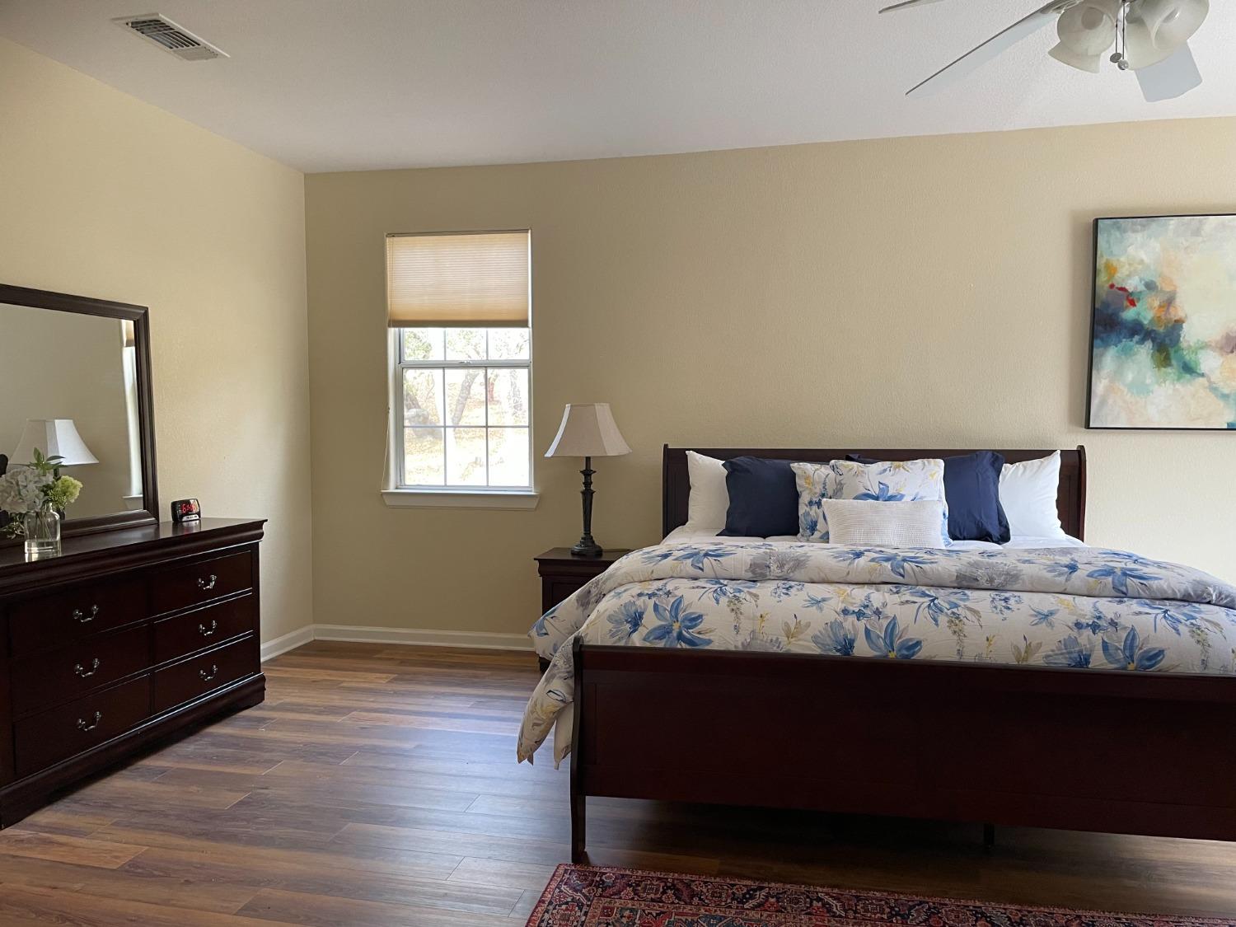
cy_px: 464
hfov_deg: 67.3
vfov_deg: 53.1
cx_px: 618
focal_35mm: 26
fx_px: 928
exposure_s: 1/60
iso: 160
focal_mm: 4.2
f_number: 1.6
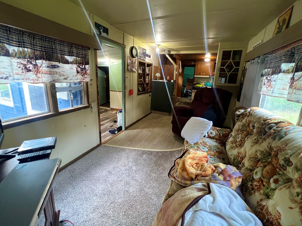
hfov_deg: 102.1
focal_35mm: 14
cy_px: 108
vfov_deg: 85.6
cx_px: 149
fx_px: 122
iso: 400
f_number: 1.8
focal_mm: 1.57
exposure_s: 1/60
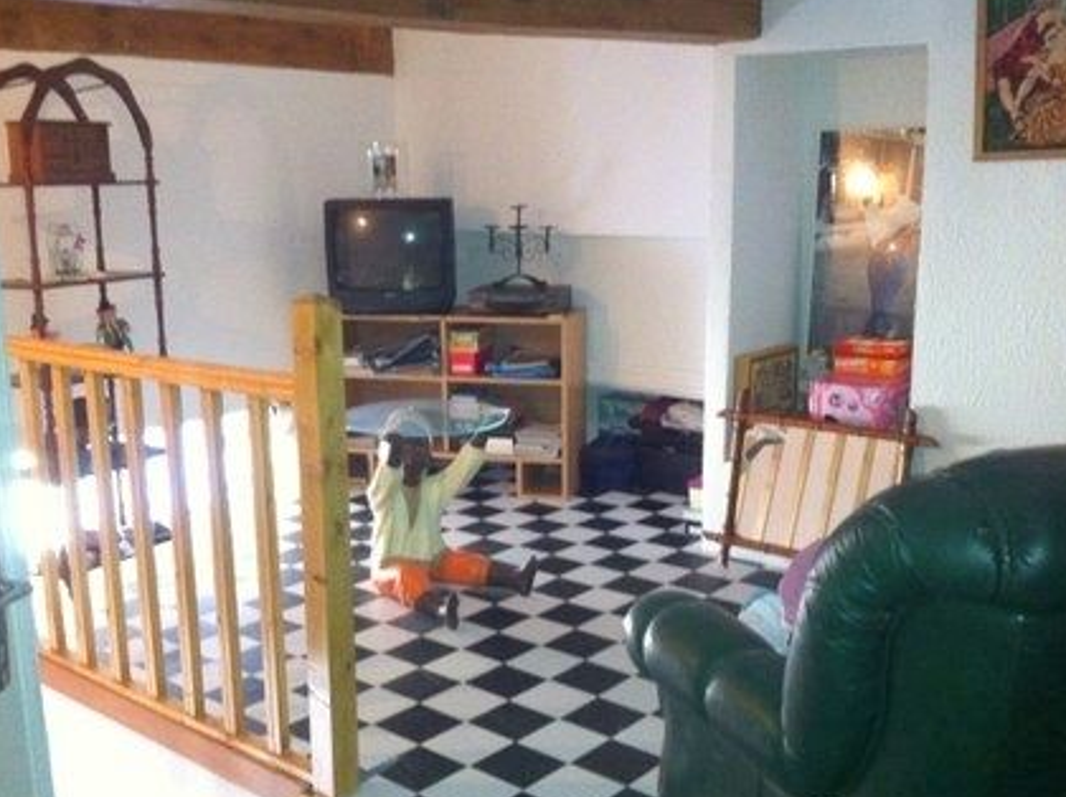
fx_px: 1230
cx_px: 520
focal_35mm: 40
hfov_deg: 46.8
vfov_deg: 35.9
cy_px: 415
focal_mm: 3.85
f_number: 2.8
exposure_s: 1/17
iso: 640
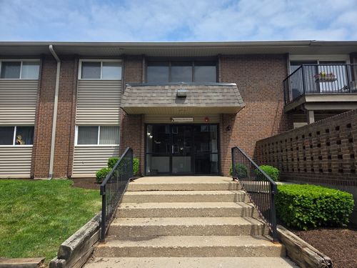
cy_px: 134
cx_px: 178
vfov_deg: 58.9
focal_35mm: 23
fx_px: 237
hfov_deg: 73.9
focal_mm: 5.4
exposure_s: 1/3809
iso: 80
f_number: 1.8
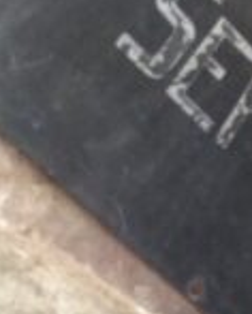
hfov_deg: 14.3
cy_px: 112
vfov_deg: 18.1
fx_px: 986
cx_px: 254
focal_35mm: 106
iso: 200
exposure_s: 1/30
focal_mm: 4.12
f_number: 2.2
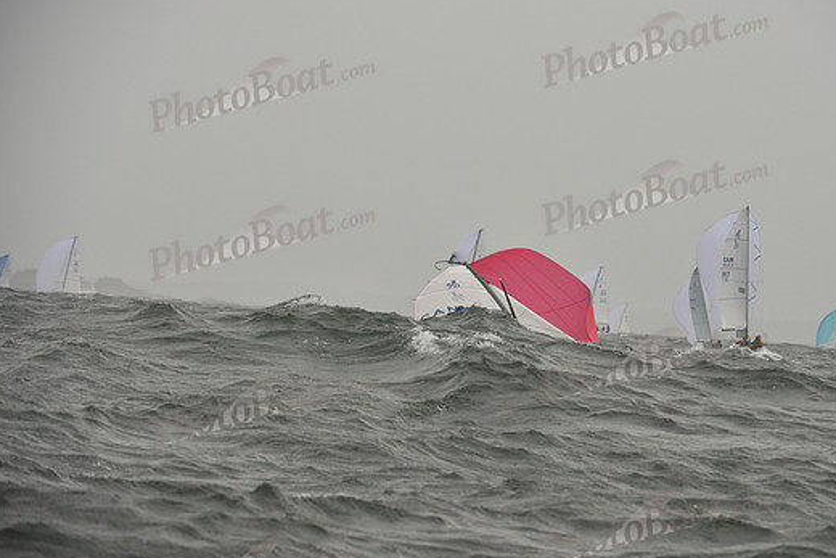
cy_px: 300
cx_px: 460
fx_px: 5180
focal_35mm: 223
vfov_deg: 6.2
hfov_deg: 9.2
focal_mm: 200
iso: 400
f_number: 5.6
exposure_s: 1/1000
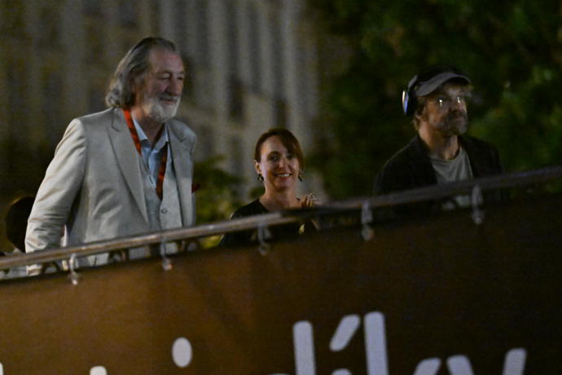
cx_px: 281
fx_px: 3621
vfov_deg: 5.9
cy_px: 188
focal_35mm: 232
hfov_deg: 8.9
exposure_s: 1/160
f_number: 2.8
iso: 32000
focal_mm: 155
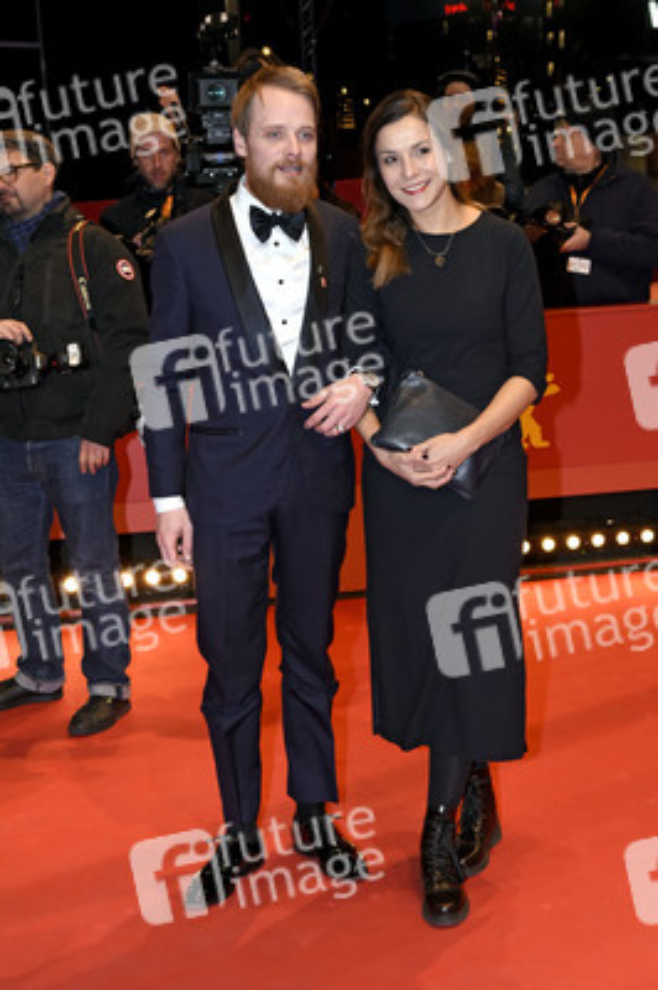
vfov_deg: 37.9
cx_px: 329
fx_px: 1442
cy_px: 495
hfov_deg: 25.7
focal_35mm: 52
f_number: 5.6
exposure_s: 1/250
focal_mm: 35
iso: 1250
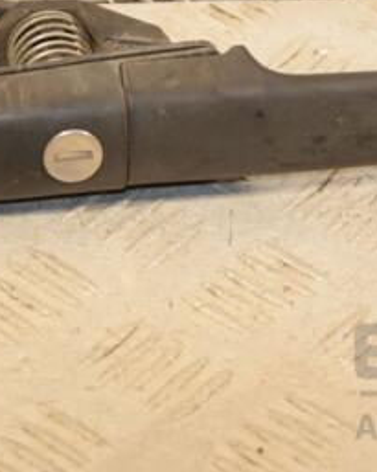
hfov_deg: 7.6
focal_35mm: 204
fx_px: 2850
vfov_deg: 9.5
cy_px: 107
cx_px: 320
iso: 800
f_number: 6.3
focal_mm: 62
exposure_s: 1/200
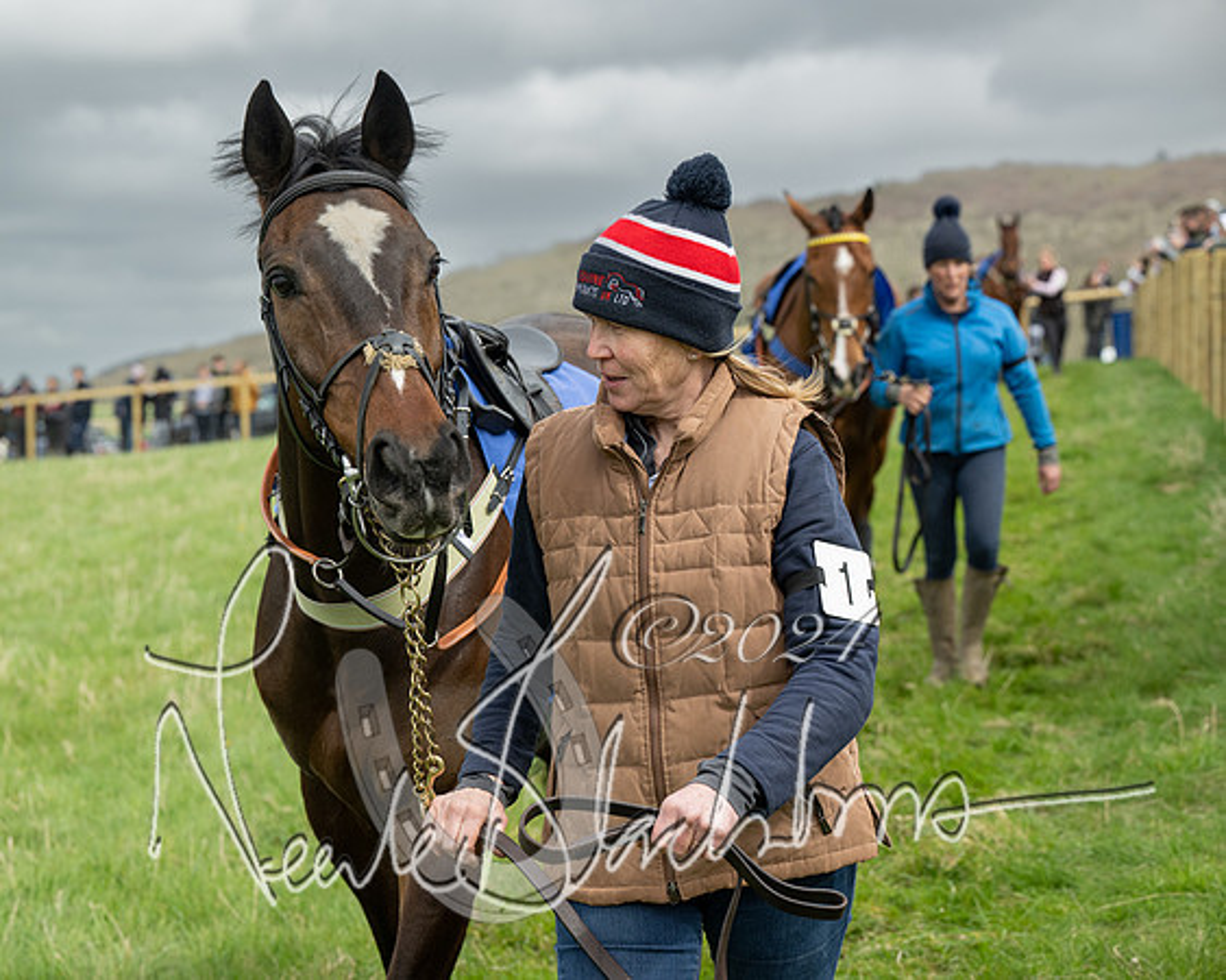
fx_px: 2859
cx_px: 490
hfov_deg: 24.2
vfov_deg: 19.4
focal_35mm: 79
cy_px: 490
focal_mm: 70
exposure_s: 1/1250
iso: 400
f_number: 5
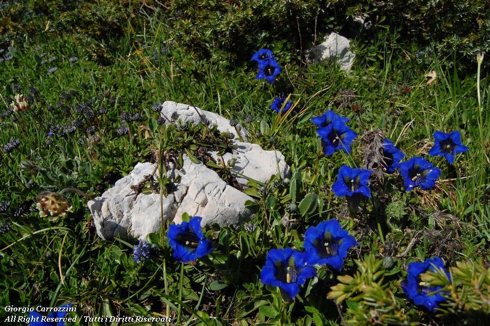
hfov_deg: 62.0
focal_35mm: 30
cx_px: 245
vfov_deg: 43.5
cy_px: 163
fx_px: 408
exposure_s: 1/1250
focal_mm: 20
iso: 1600
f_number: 18
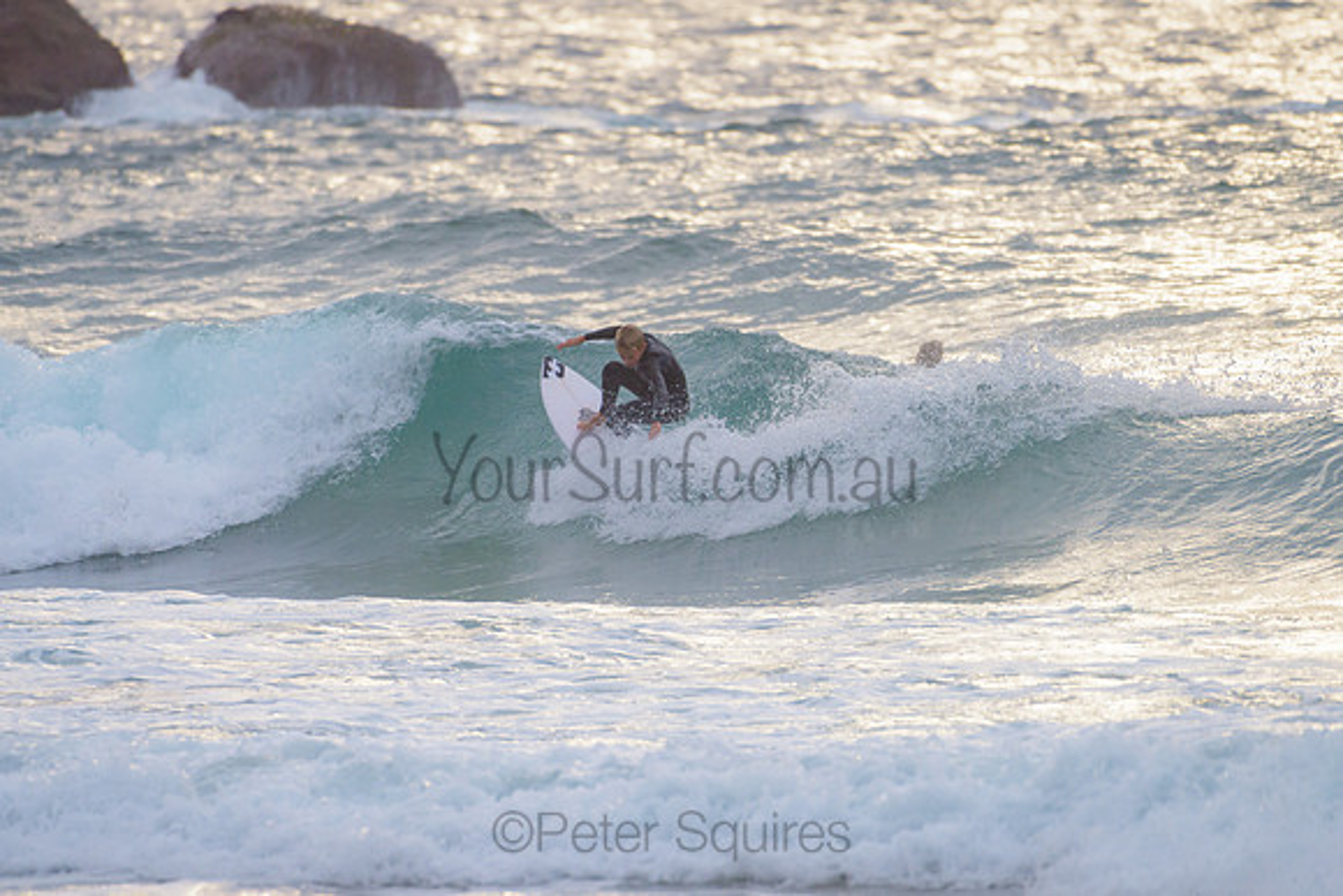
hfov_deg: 3.4
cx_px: 651
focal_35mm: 613
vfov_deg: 2.2
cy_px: 440
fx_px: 22878
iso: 360
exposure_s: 1/1250
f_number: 5.6
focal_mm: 500
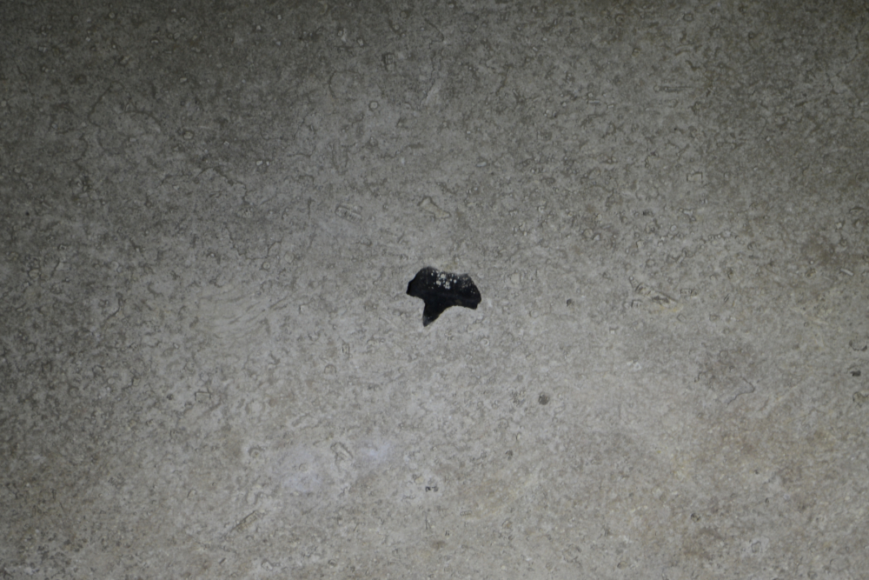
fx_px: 7242
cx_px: 434
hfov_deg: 6.9
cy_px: 290
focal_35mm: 300
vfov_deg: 4.6
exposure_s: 1/15
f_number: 6.3
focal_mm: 300
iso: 320
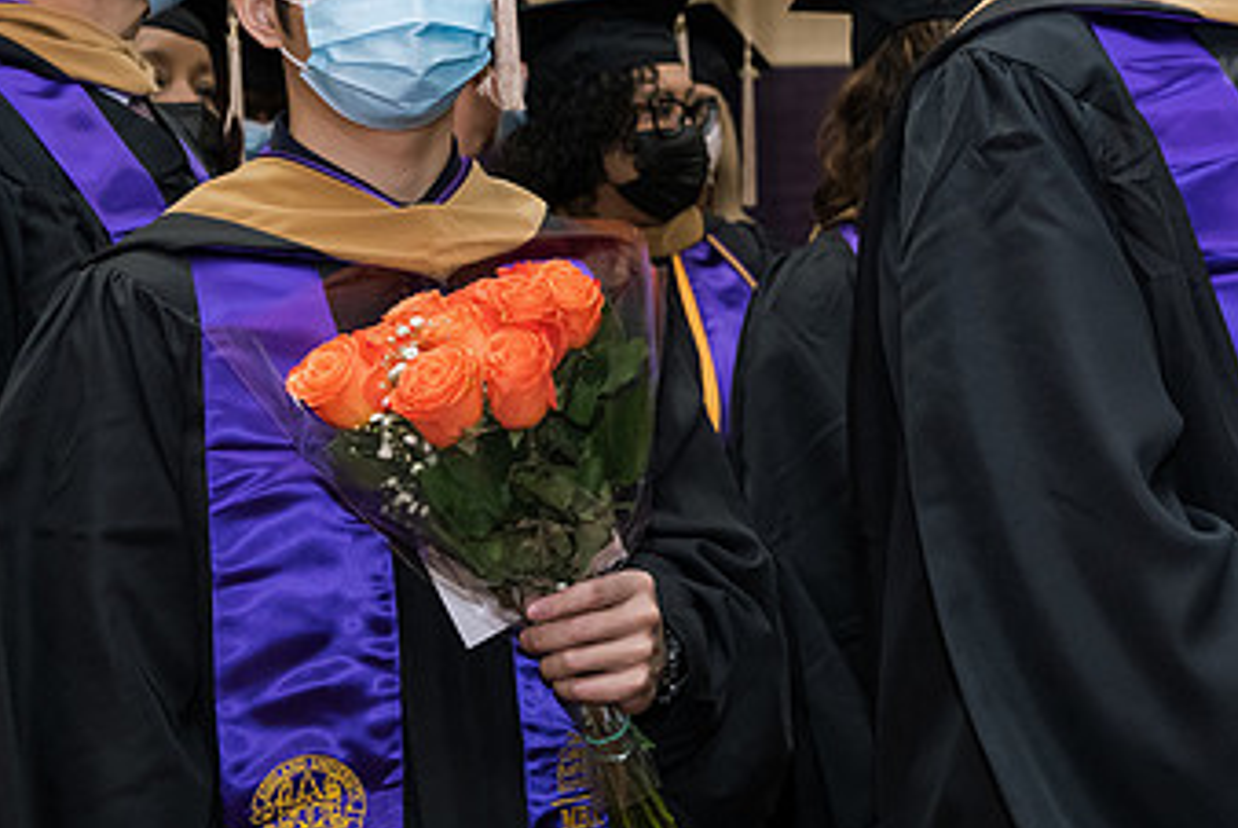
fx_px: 3304
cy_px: 145
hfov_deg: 20.9
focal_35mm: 96
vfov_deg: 14.2
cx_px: 1051
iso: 2500
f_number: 5.6
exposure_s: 1/160
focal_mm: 56
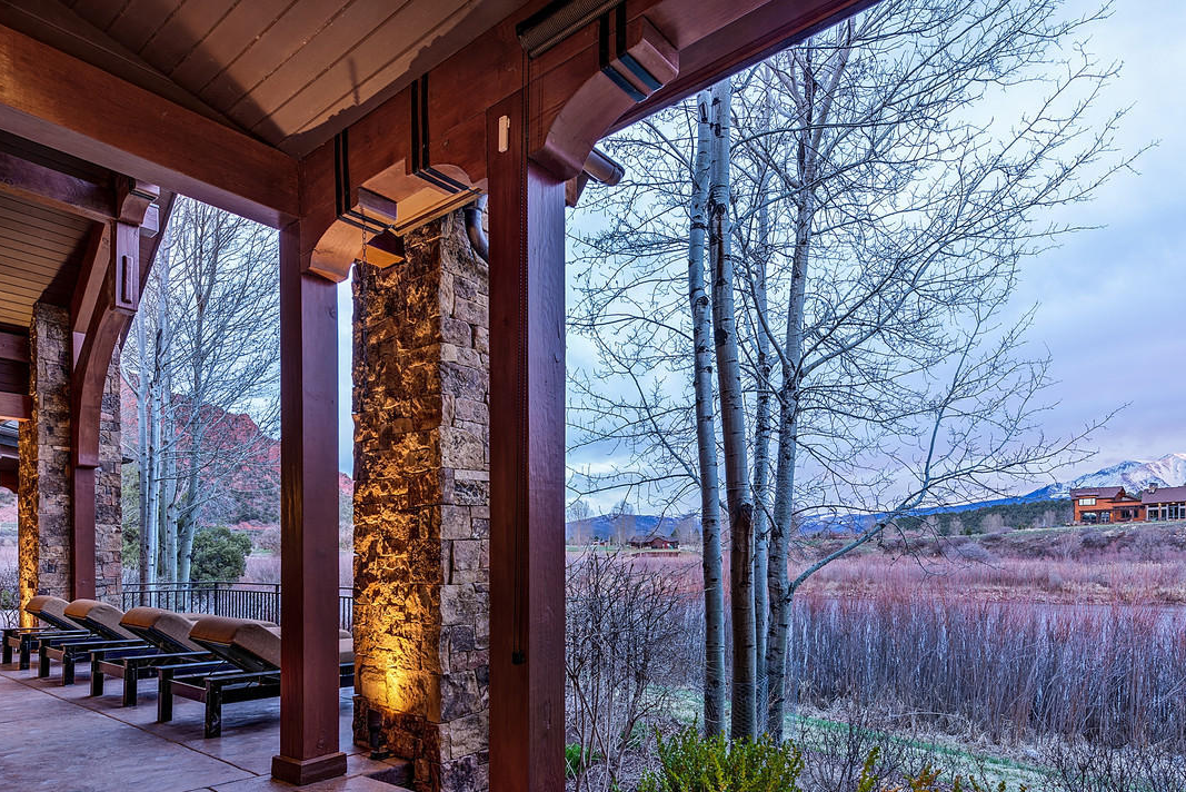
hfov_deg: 81.2
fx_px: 692
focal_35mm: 21
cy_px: 585
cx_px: 609
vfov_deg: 56.8
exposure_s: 1
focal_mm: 14
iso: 100
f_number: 8
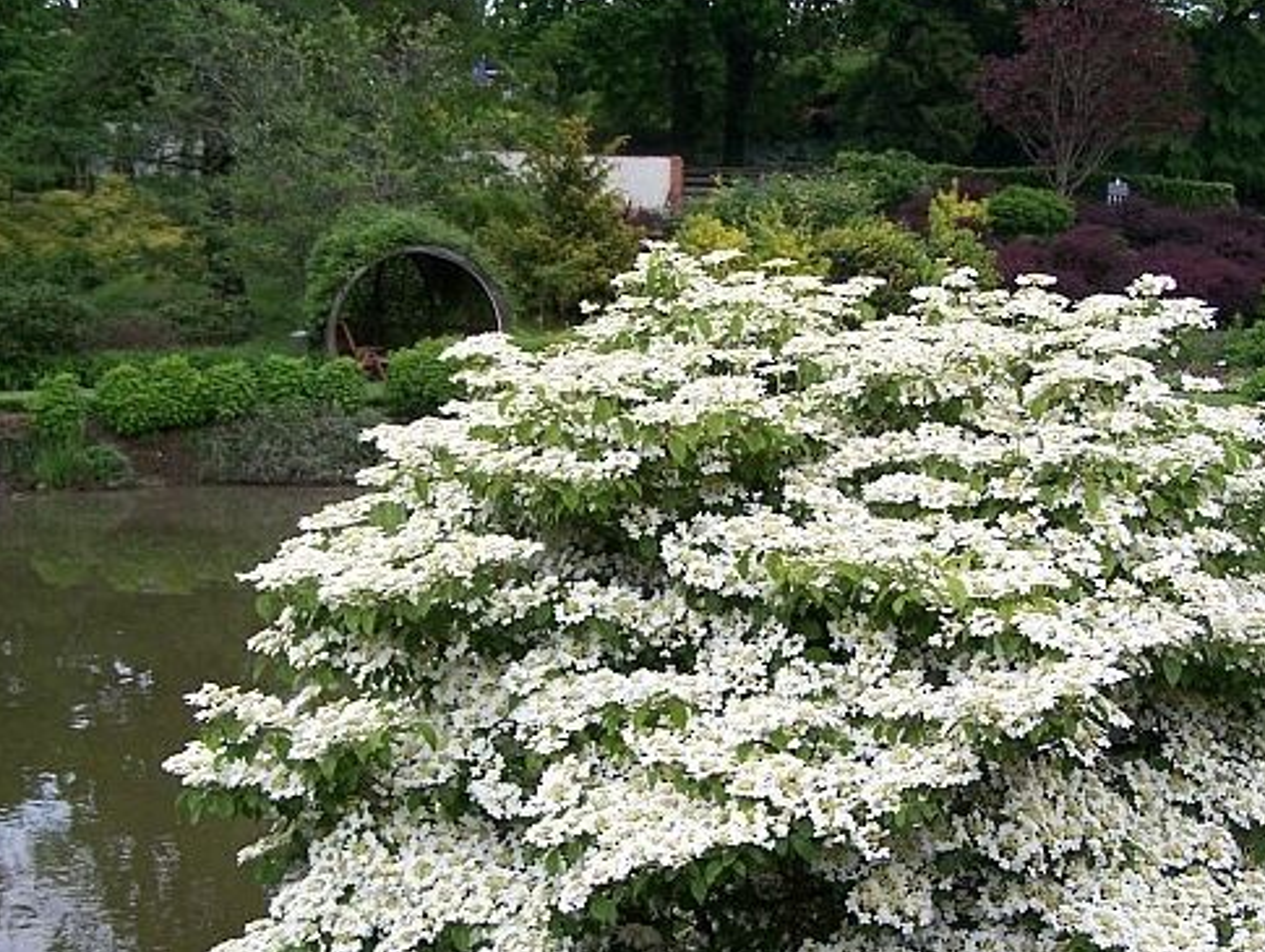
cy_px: 554
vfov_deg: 30.9
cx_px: 712
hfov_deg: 40.3
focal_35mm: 47
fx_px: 1720
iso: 80
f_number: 2.8
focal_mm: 6.3
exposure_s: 1/400
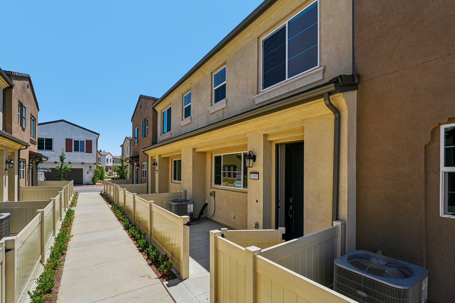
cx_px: 228
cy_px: 152
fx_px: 203
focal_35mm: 16
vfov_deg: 73.4
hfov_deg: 96.4
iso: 125
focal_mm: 16.1
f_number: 8
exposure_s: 1/640
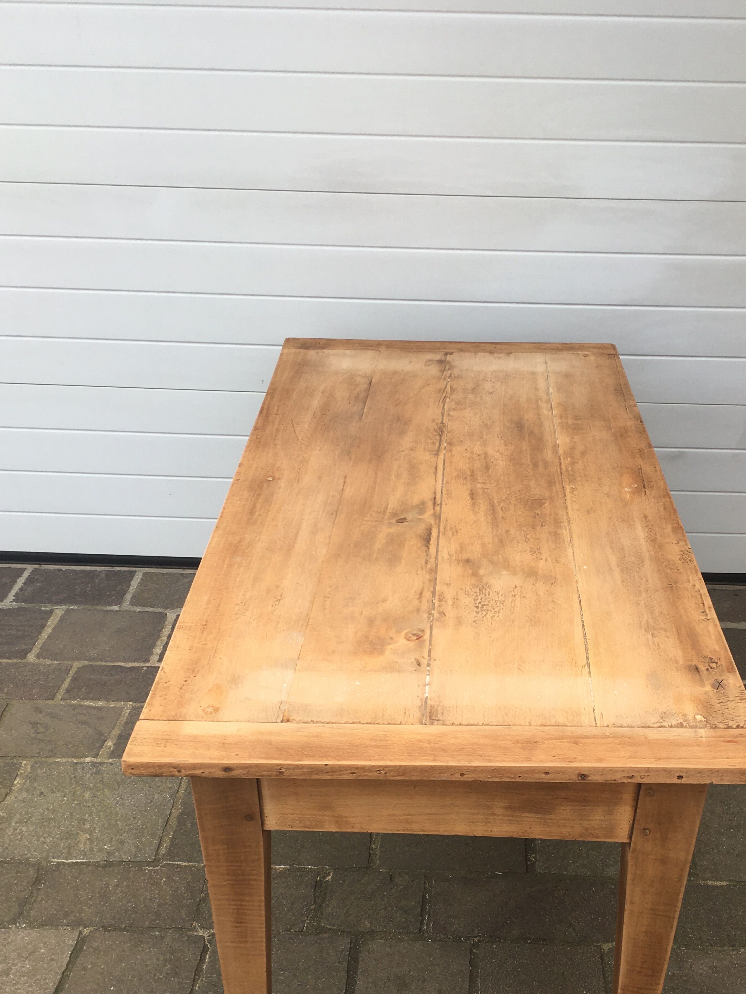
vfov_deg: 48.3
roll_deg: -1.8
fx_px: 1092
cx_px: 450
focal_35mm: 38
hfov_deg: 37.6
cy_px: 646
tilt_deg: -35.9
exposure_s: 1/377
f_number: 2.2
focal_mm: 4.15
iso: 25
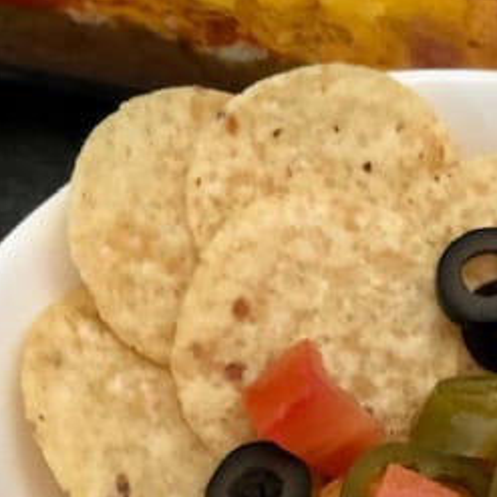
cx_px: 483
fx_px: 1933
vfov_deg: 14.6
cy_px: 354
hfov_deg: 14.4
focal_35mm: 119
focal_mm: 6
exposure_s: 1/9
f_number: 2.4
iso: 160
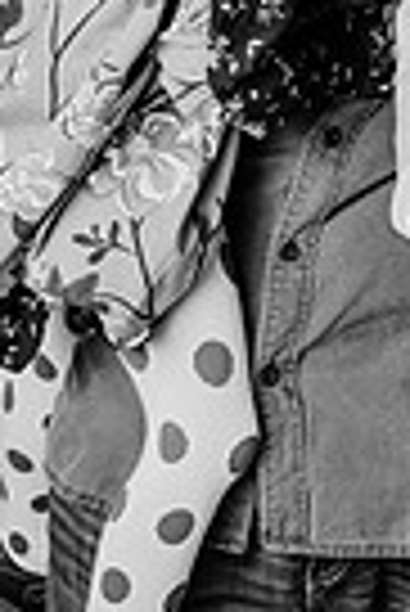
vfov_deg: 11.9
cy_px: -302
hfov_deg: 8.3
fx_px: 2811
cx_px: 482
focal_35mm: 165
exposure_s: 1/160
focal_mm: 50
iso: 100
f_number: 2.5
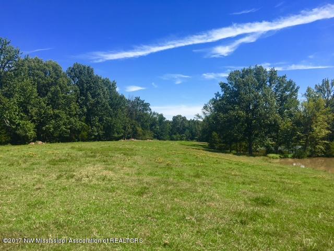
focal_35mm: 29
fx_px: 280
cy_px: 126
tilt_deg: +0.7
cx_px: 167
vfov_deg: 48.2
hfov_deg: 61.7
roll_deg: +0.1
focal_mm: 4.15
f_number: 2.2
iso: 25
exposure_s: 1/1183
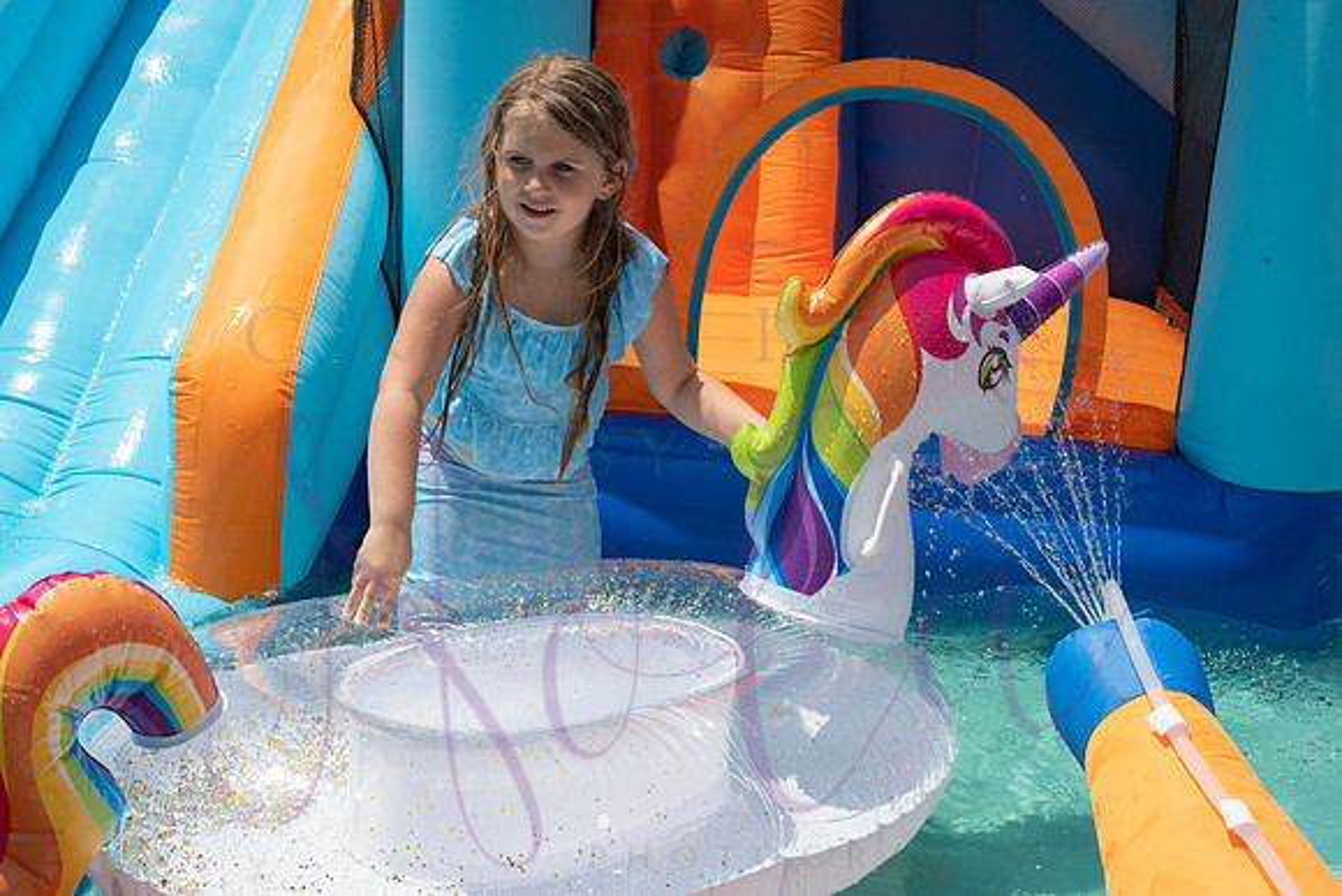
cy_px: 459
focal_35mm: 48
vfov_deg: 28.1
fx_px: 1788
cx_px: 671
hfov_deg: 41.1
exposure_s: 1/400
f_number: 16
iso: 400
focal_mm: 46
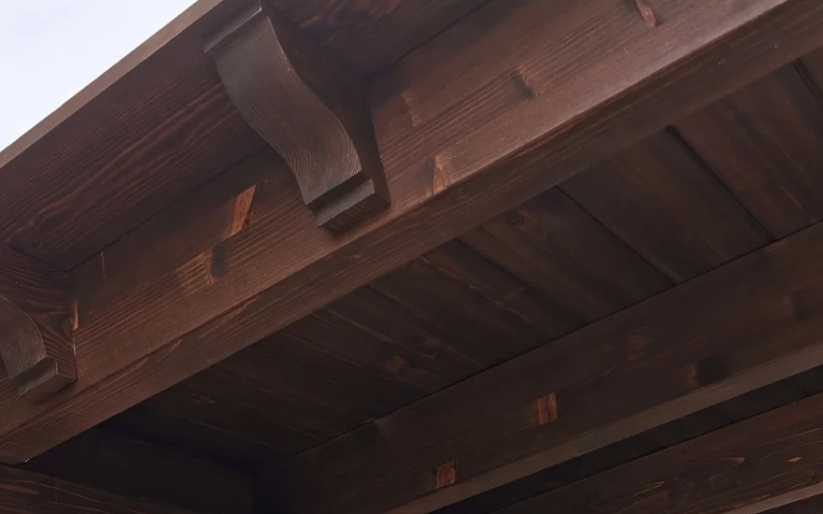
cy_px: 468
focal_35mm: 52
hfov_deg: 38.5
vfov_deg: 24.1
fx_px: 1166
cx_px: 277
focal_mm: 5.56
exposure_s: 1/1068
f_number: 1.6
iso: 50
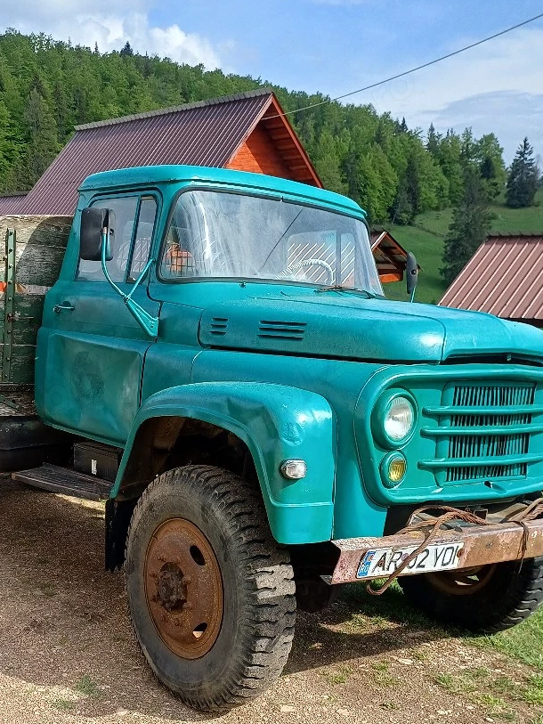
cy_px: 410
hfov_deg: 34.5
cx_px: 147
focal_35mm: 41
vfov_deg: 45.7
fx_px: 857
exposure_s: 1/769
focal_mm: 4.65
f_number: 1.8
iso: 50
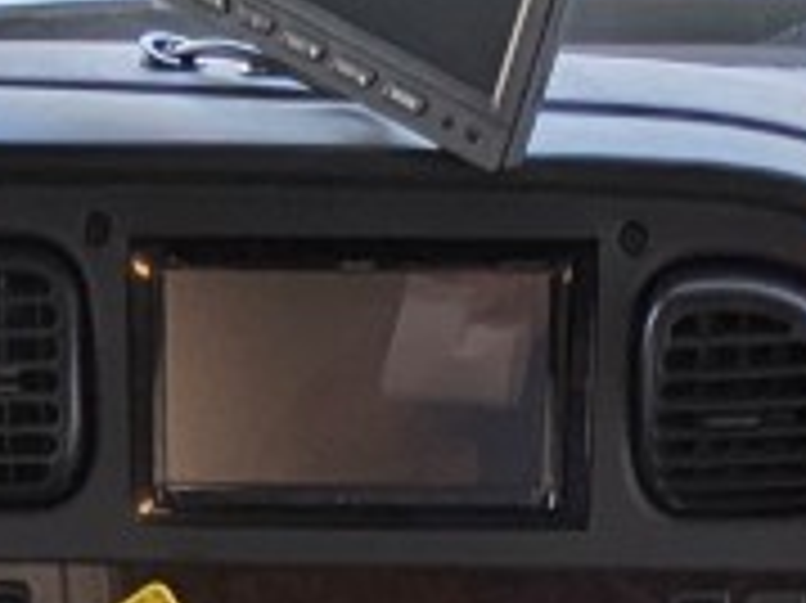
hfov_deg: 15.8
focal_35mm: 125
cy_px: 1534
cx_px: 340
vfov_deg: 10.1
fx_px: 2909
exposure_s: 1/133
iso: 44
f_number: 2.2
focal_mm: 2.35
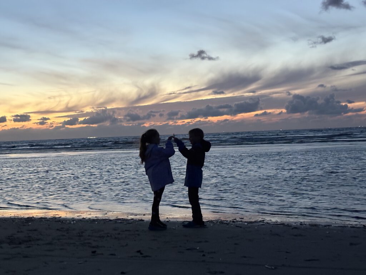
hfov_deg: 36.8
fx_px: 550
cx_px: 183
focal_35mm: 52
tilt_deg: -0.4
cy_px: 138
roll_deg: +3.6
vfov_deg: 28.0
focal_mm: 5.96
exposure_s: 1/39
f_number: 1.6
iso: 320
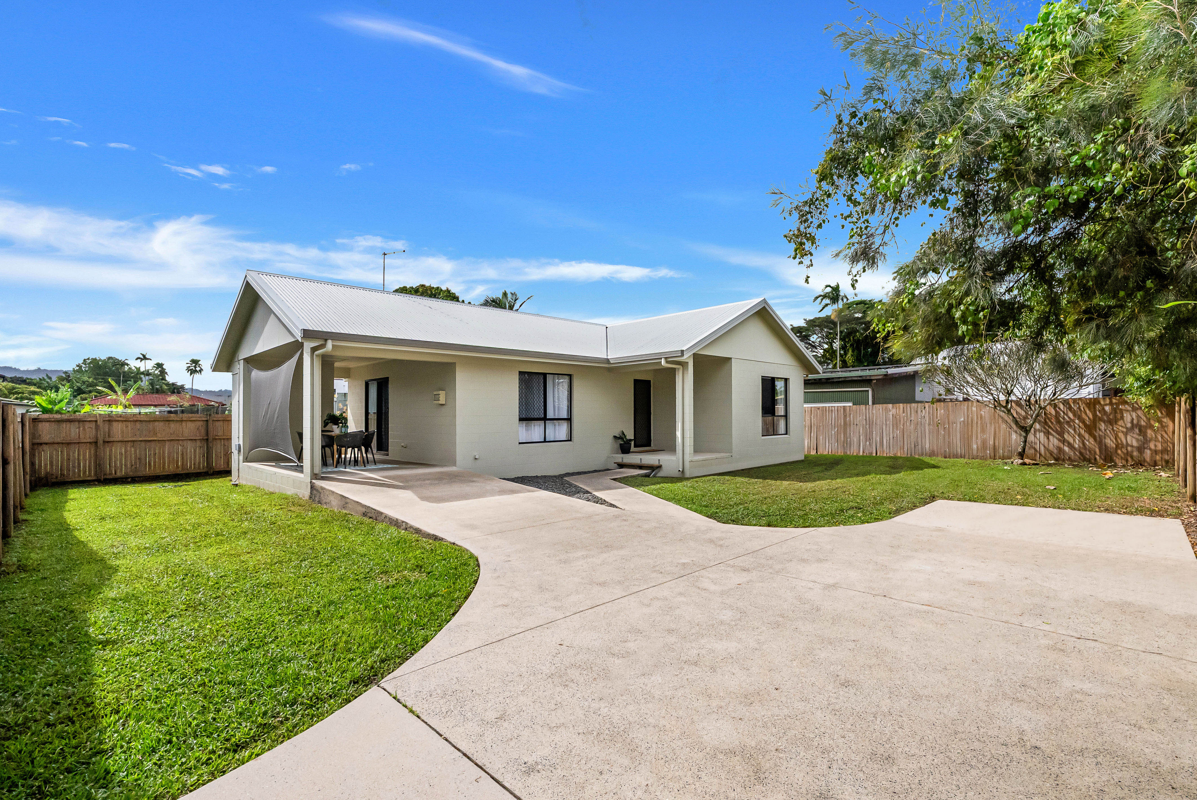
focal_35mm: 16
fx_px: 532
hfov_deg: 96.7
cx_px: 598
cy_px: 400
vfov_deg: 73.8
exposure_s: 1/8000
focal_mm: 16
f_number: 9
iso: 2500
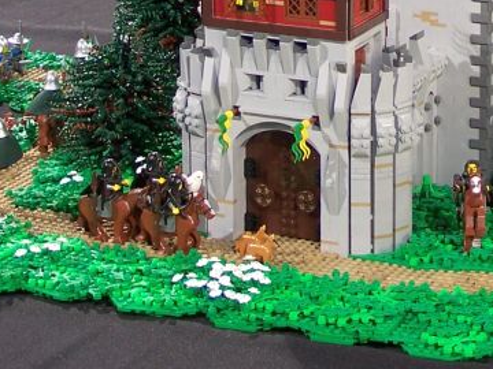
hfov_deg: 11.7
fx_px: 2393
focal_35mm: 168
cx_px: 438
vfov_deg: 8.7
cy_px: -134
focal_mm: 9.8
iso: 80
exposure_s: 1/2
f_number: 3.1
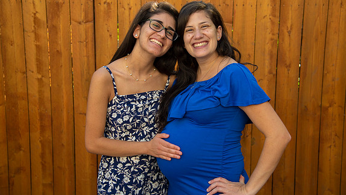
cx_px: 174
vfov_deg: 23.5
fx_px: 468
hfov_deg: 40.6
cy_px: 94
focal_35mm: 51
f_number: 4
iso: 125
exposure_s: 1/320
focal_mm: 48
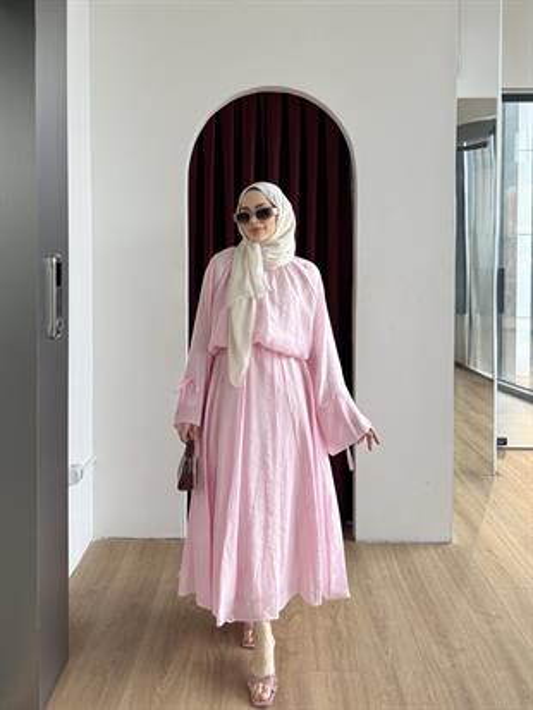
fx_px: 492
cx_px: 266
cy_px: 355
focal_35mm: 24
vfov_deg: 71.6
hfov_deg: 56.8
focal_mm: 6.76
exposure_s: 1/121
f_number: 1.78
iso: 200
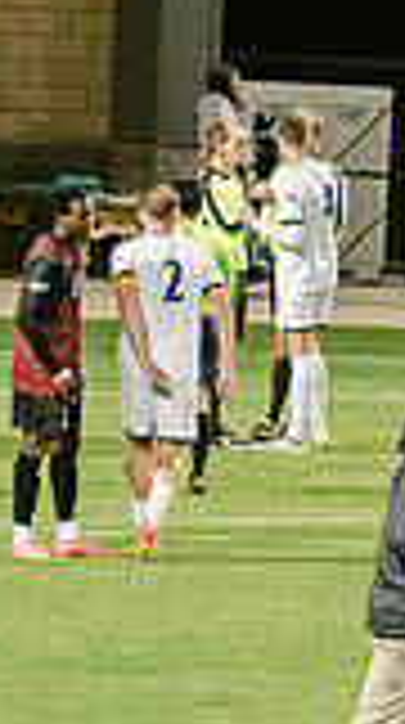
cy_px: 372
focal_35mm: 643
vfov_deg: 3.4
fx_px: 12334
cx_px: 1683
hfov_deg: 1.9
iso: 2000
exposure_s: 1/160
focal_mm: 70
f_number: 4
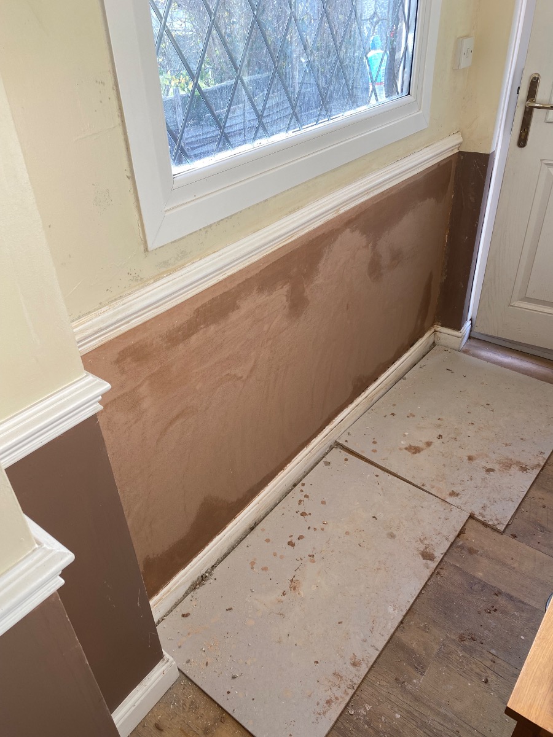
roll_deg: +2.5
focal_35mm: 26
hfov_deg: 53.1
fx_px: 554
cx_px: 276
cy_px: 368
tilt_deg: -35.9
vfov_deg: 67.3
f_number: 1.8
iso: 32
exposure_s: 1/100
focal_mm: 4.25
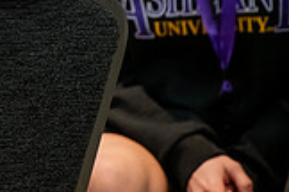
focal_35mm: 716
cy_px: -102
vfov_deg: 1.9
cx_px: -132
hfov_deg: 2.9
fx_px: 5747
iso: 2000
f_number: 3.2
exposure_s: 1/200
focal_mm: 200
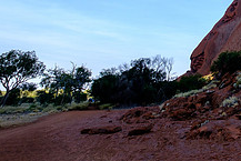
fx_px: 268
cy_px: -43
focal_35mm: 40
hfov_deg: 38.5
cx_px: 275
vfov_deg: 28.2
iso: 200
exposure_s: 1/210
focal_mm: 10
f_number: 8
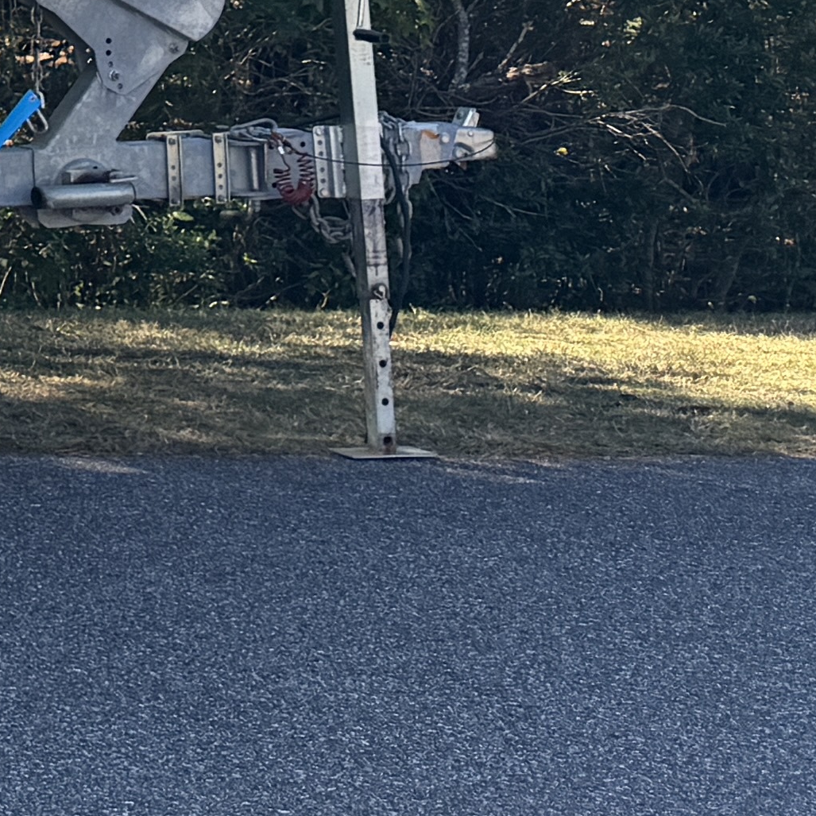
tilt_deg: -0.9
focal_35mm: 118
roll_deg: -0.8
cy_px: -284
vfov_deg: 14.1
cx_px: -1390
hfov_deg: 11.2
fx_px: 3147
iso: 80
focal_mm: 6.76
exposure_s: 1/909
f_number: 1.78
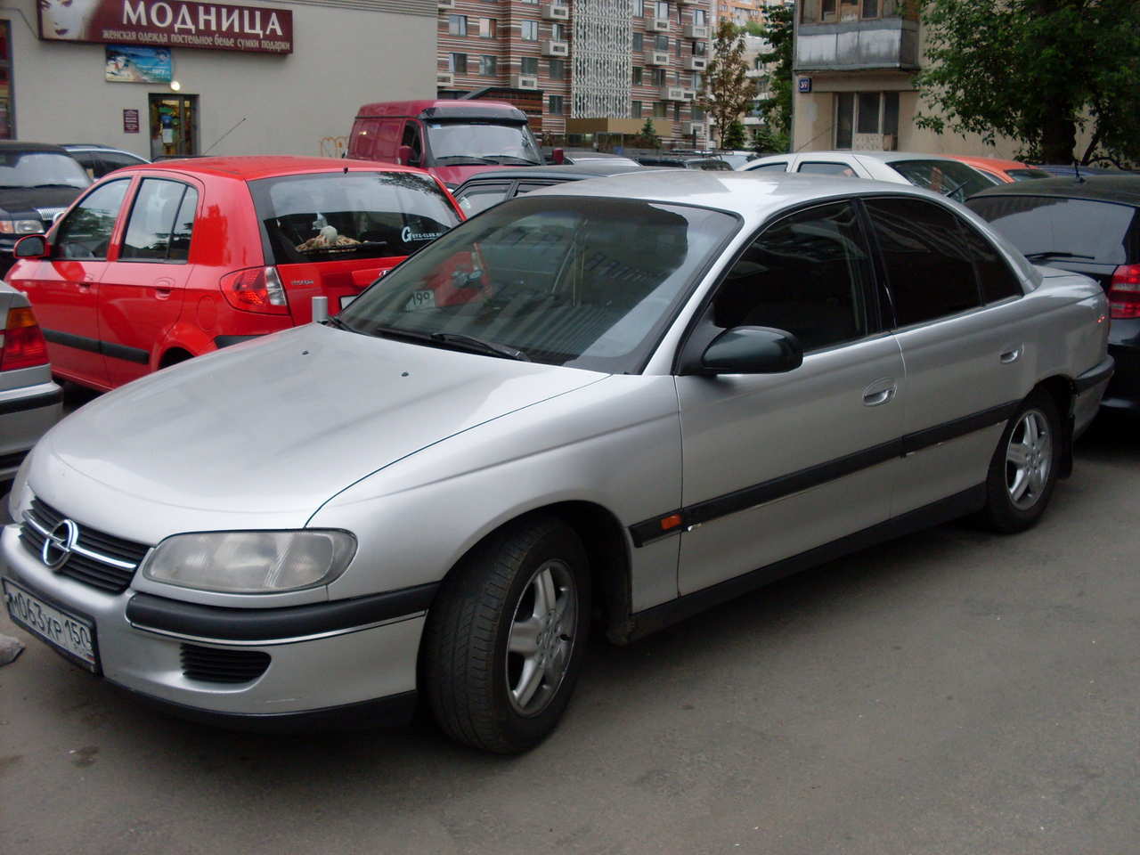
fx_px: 1251
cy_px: 428
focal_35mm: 38
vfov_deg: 37.7
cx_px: 570
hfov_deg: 49.0
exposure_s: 1/60
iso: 100
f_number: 2.8
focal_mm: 6.3
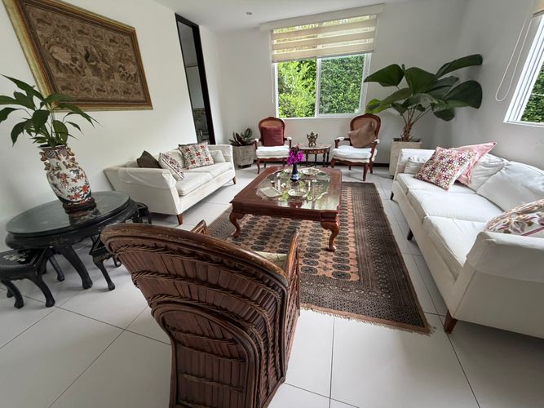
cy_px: 204
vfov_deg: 85.7
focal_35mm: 14
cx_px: 272
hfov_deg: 102.1
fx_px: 220
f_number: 2.2
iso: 320
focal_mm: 2.22
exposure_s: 1/96
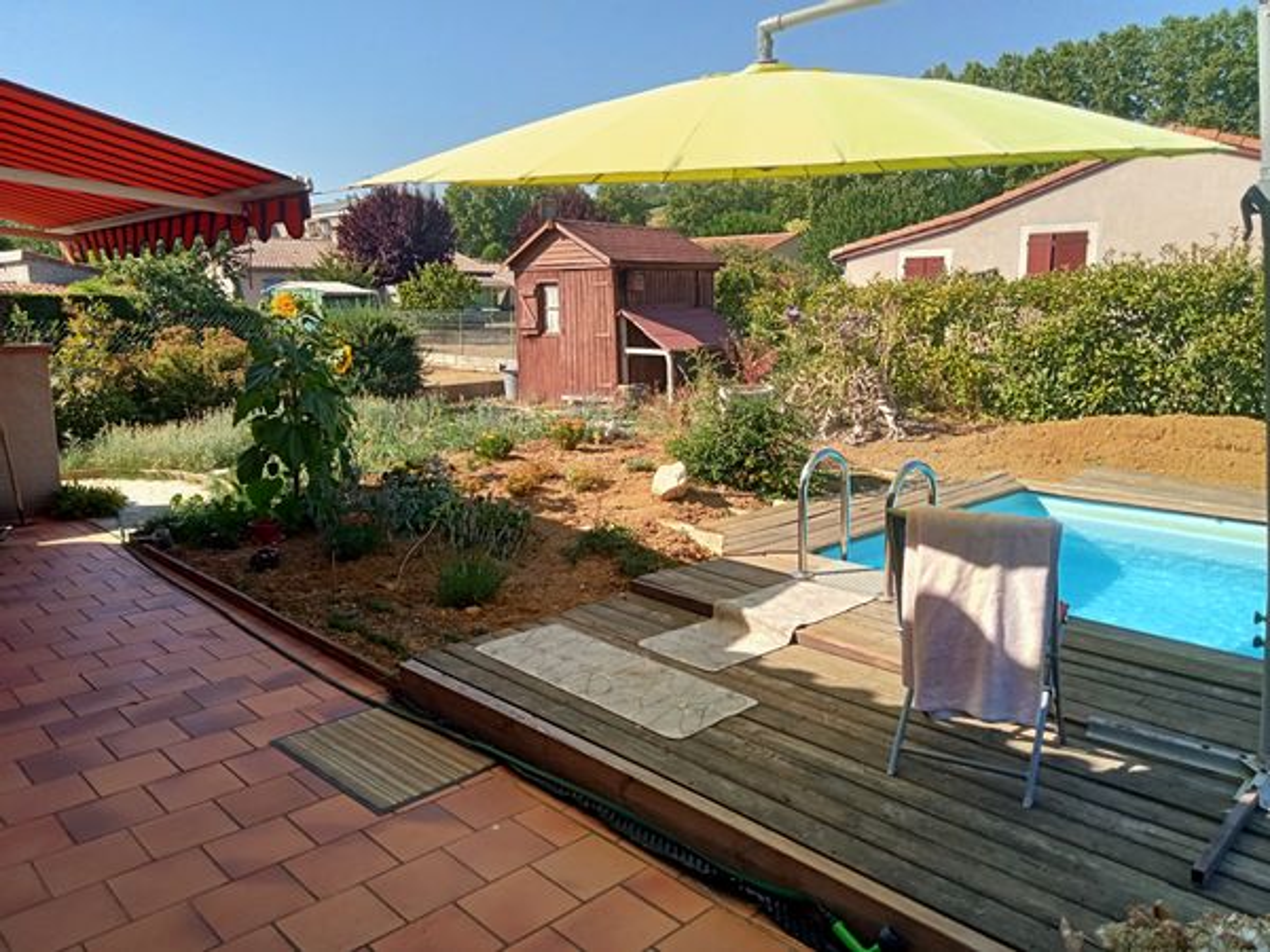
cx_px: 635
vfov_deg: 49.7
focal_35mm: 28
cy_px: 476
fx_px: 1027
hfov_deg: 63.4
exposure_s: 1/767
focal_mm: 3.46
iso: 100
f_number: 2.2
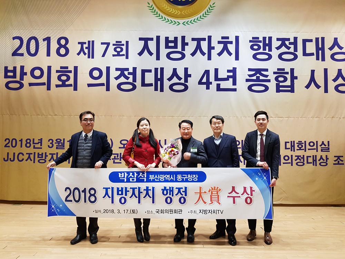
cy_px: 130
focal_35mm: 26
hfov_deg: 67.3
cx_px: 172
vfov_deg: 53.1
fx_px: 259
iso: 200
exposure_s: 1/30
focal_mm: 4.2
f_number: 1.7
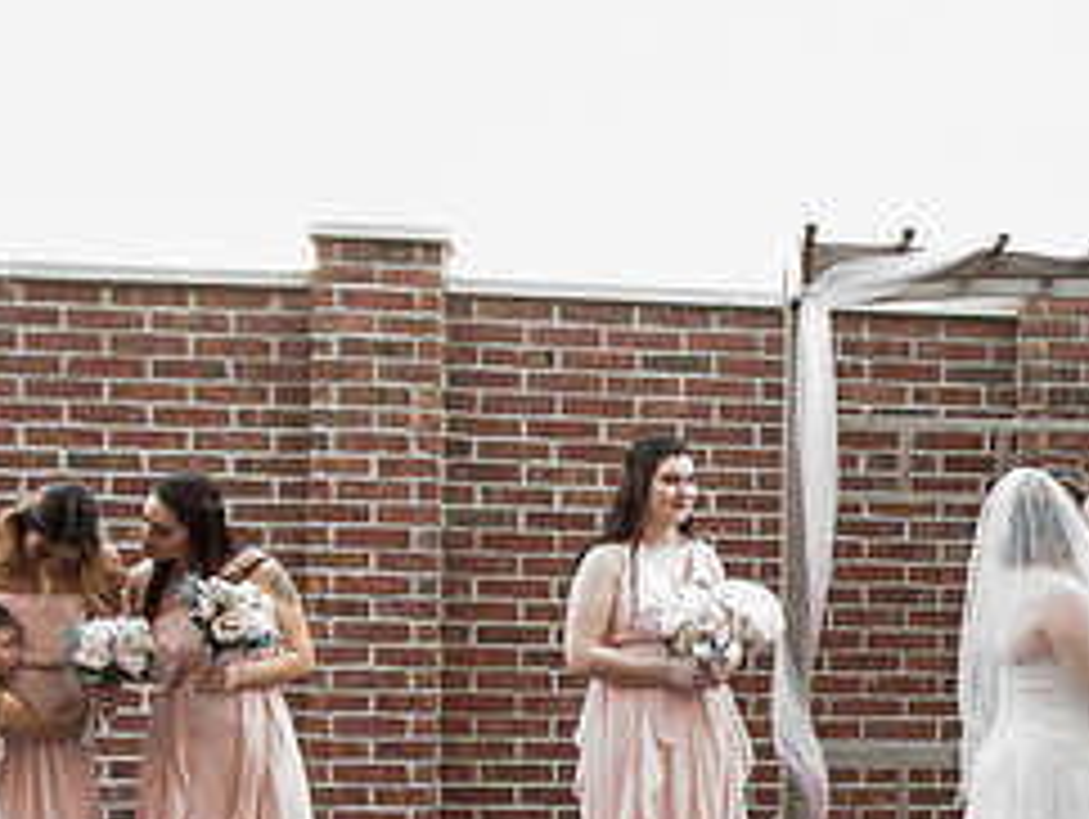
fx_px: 2393
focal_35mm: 76
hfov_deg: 23.9
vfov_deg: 19.1
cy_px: 743
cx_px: 1206
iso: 500
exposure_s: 1/200
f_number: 2.8
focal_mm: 26
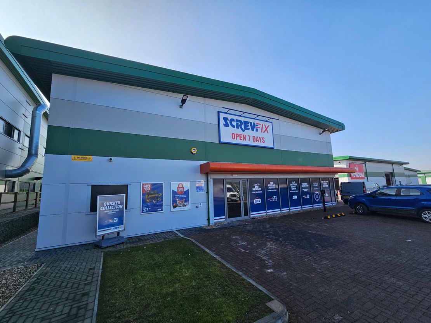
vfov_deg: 89.9
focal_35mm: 13
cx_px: 216
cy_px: 162
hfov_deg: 106.2
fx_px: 162
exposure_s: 1/1395
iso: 50
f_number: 2.2
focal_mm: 2.2
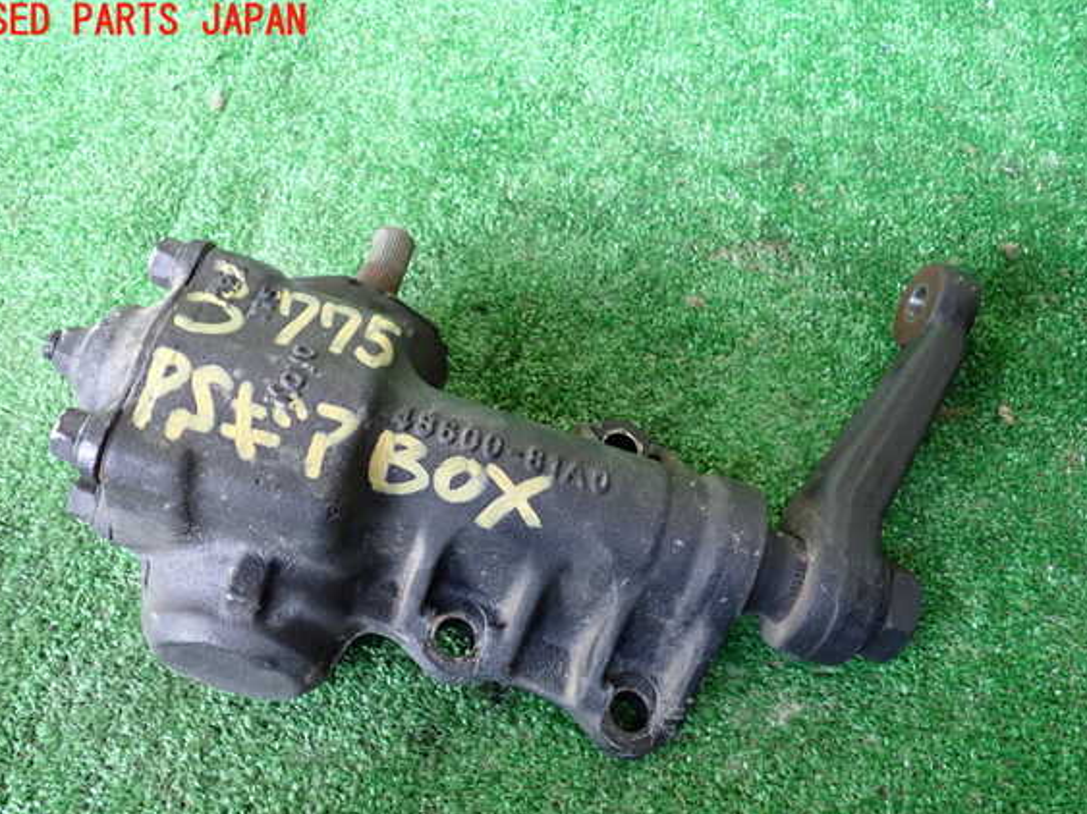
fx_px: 1005
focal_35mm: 32
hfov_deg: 56.8
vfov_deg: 44.1
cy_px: 432
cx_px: 535
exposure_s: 1/50
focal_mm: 5.4
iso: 1000
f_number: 2.3
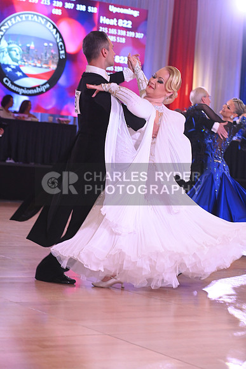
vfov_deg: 21.5
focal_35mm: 95
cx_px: 123
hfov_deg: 14.4
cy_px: 184
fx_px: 973
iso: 2500
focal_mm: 95
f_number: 5
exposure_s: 1/320
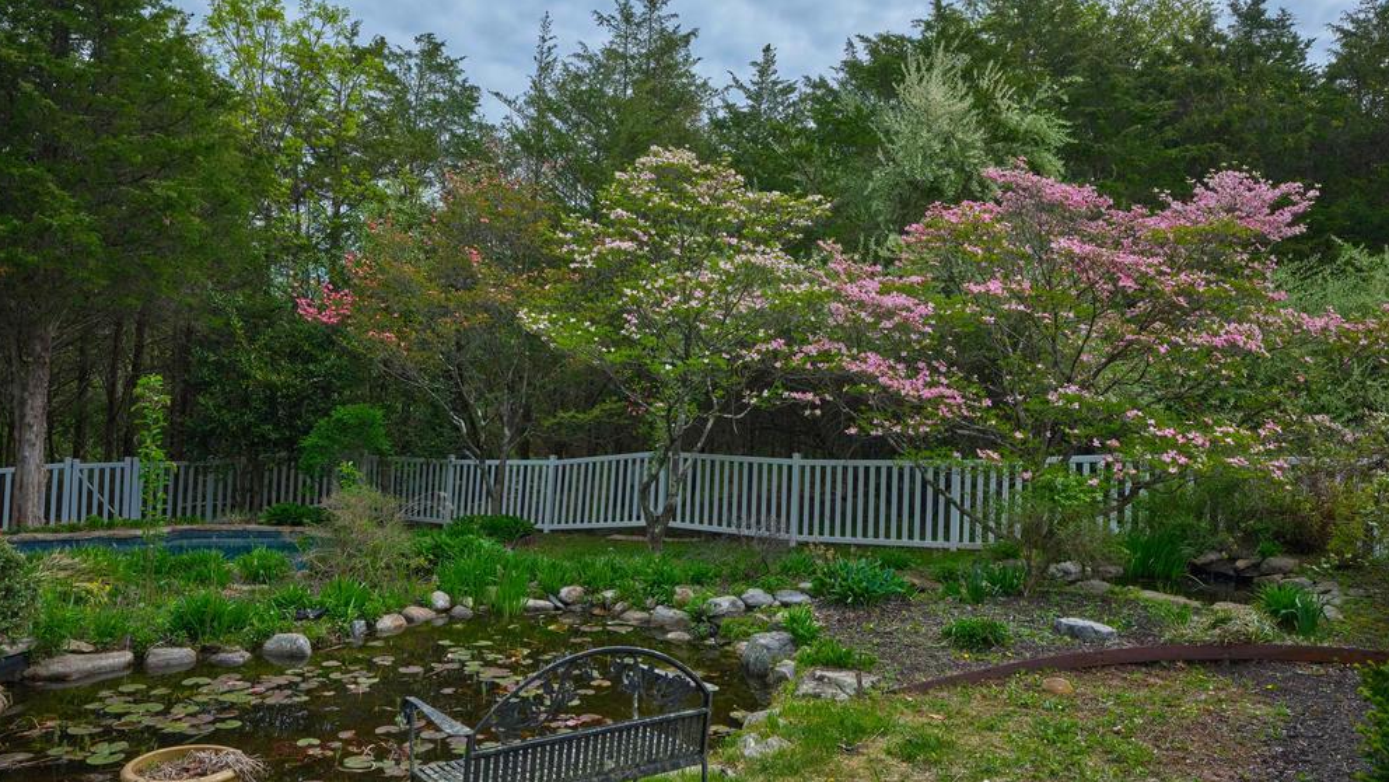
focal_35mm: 27
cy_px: 380
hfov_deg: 69.8
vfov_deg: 42.9
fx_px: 994
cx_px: 678
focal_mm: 30.3
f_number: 8
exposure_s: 1/1250
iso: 640
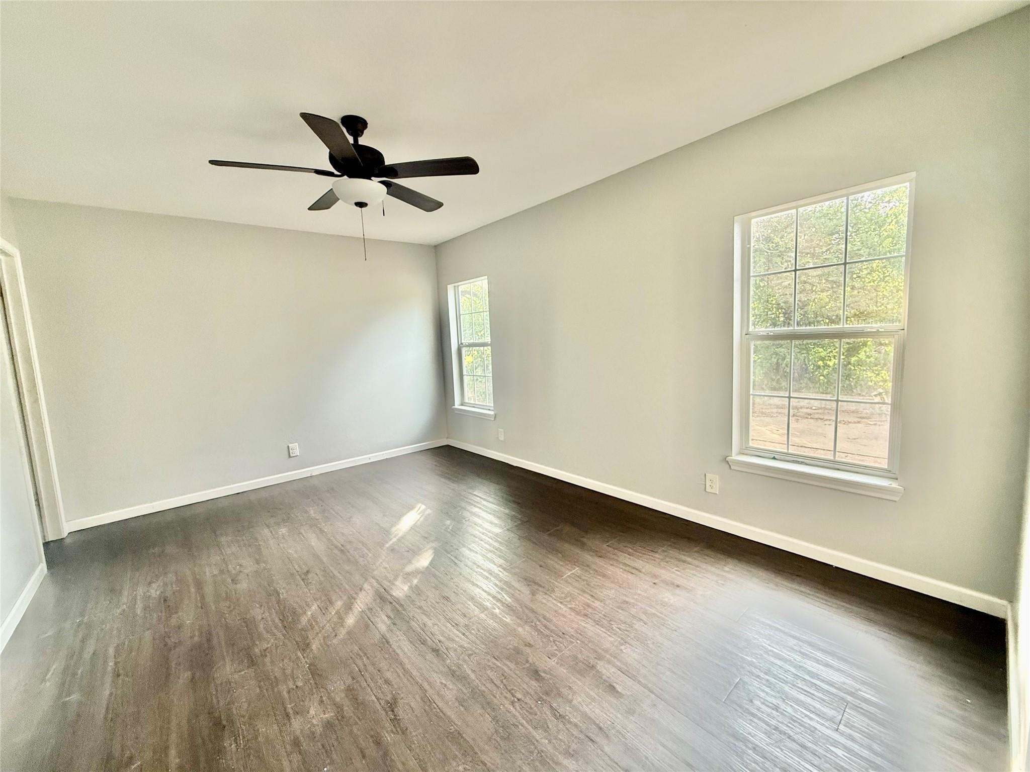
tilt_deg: -6.4
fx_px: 417
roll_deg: +2.6
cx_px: 515
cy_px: 386
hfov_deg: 102.1
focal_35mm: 14
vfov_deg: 85.7
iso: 320
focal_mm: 2.22
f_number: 2.2
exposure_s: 1/99
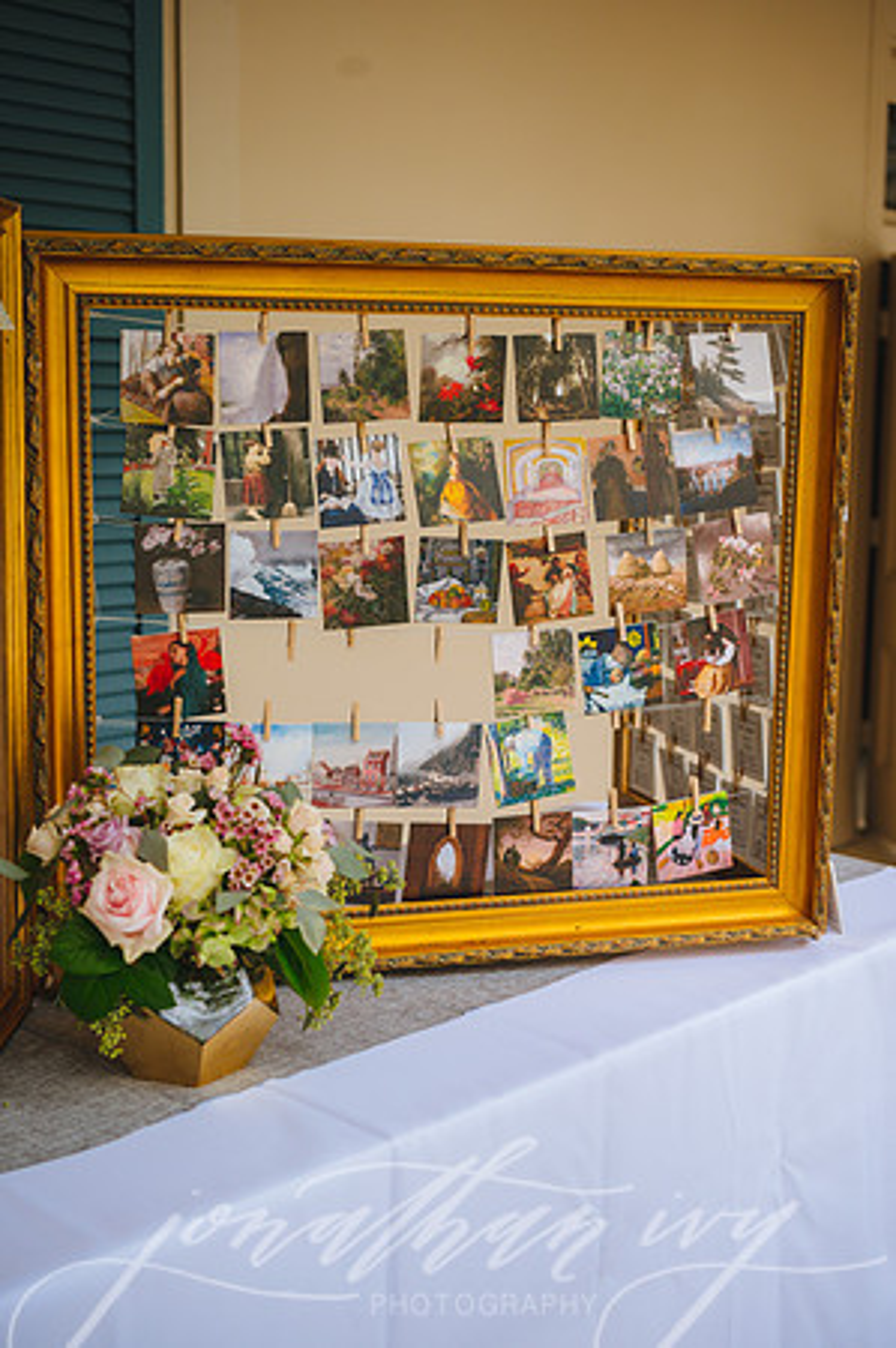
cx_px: 448
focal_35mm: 48
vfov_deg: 41.2
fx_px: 1796
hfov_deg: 28.0
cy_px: 674
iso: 400
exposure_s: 1/800
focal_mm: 48
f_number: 2.8
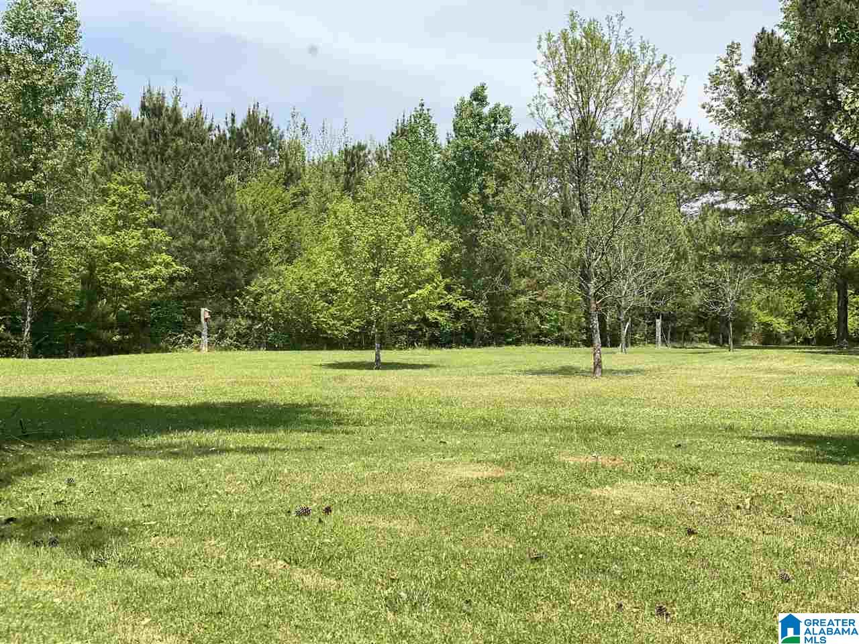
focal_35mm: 52
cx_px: 430
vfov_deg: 28.0
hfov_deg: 36.8
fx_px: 1290
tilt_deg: +5.2
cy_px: 322
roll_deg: -1.3
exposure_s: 1/1020
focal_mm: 6
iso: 20
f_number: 2
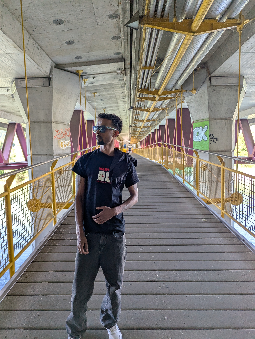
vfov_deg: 71.5
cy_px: 170
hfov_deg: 56.9
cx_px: 128
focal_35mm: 24
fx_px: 235
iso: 70
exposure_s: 1/122
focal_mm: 6.81
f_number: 1.85
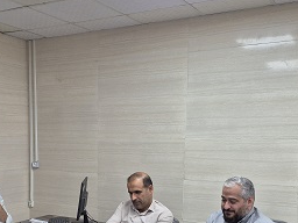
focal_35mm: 45
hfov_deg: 42.0
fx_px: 387
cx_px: 126
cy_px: 176
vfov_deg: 31.4
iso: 200
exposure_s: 1/180
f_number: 1.8
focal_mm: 5.4
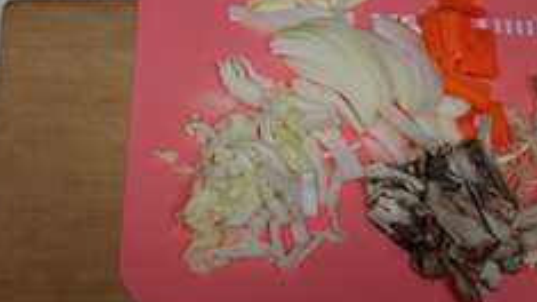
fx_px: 1110
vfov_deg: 15.3
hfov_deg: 27.1
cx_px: 201
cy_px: 45
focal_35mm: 78
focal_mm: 12.94
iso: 125
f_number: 2.8
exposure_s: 1/40
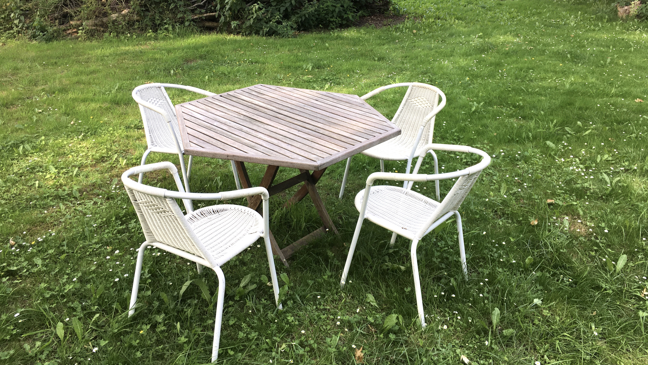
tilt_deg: -18.3
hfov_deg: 61.0
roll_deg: -1.0
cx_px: 325
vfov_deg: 36.3
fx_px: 550
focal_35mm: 32
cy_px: 120
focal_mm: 4.15
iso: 25
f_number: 2.2
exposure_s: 1/121
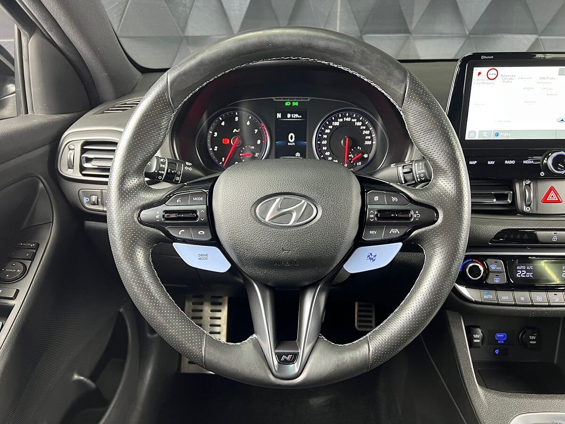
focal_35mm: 26
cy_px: 212
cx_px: 282
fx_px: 424
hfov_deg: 67.3
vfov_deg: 53.1
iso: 250
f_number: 1.5
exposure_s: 1/50
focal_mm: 5.7
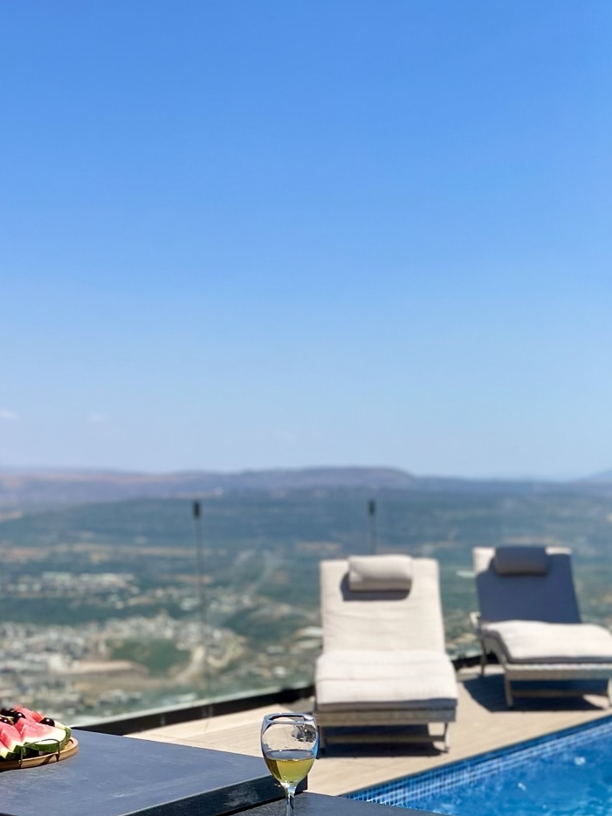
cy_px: 821
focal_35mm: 57
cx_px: 523
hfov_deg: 25.1
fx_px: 1343
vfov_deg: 31.2
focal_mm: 4.2
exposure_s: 1/7813
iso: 50
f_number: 1.6
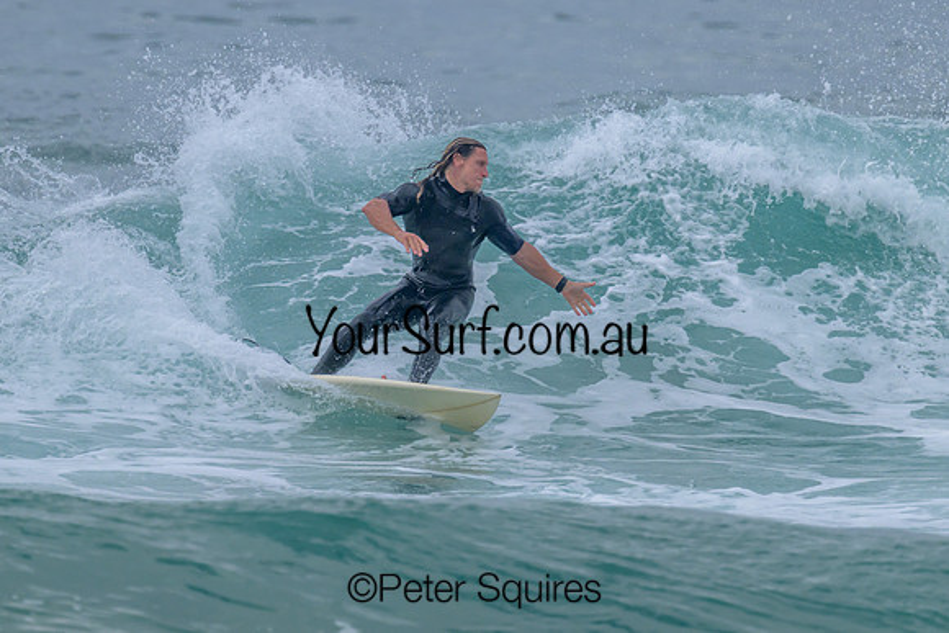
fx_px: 27973
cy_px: 240
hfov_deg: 1.9
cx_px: 523
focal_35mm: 1061
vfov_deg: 1.3
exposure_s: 1/2000
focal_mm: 800
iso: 800
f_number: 11
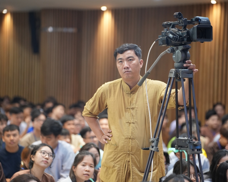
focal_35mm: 139
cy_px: 91
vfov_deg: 11.1
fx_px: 938
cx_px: 122
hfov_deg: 13.9
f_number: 2.8
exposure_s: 1/100
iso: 2000
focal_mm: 123
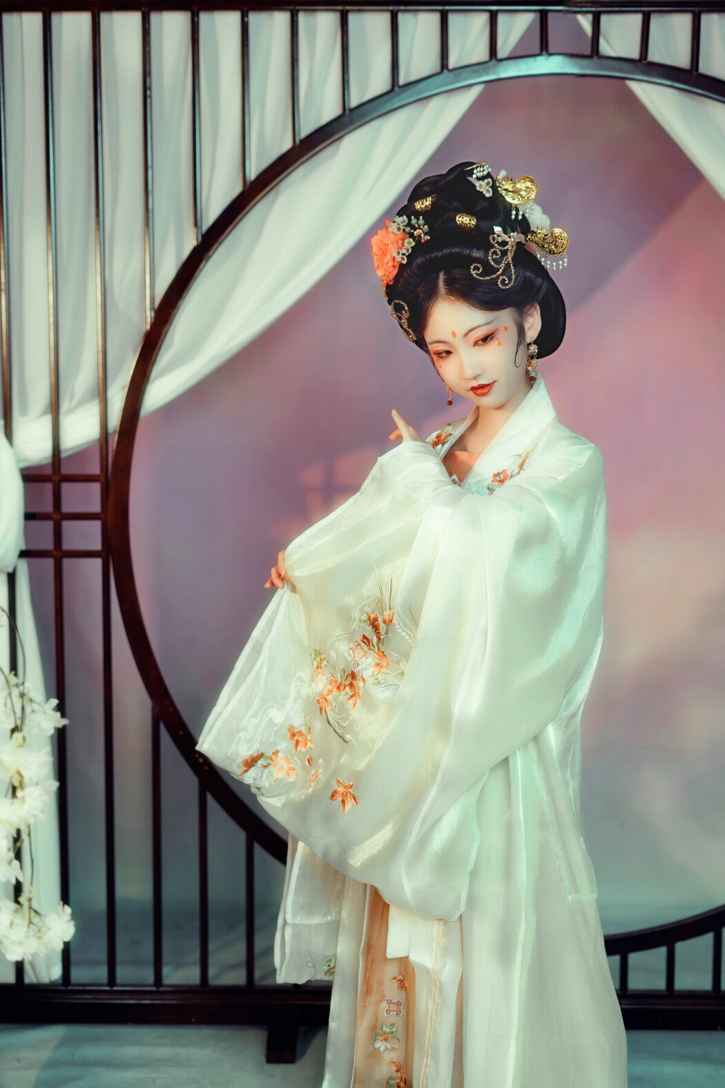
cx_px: 362
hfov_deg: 27.0
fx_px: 1510
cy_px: 544
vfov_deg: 39.6
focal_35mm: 50
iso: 125
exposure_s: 1/100
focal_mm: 50
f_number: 2.5
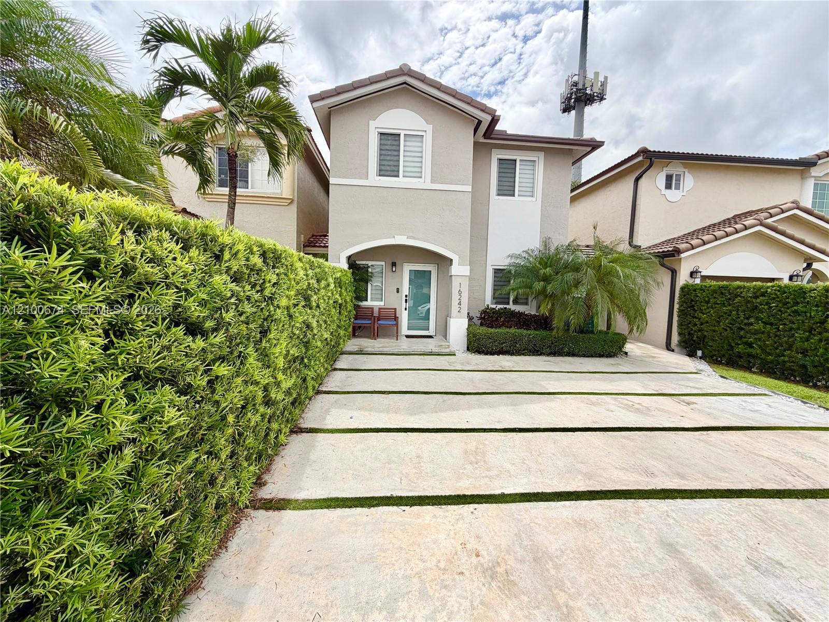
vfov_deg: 85.7
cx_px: 414
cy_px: 311
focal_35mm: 14
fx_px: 335
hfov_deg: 102.1
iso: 20
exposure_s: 1/1087
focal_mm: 2.22
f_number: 2.2
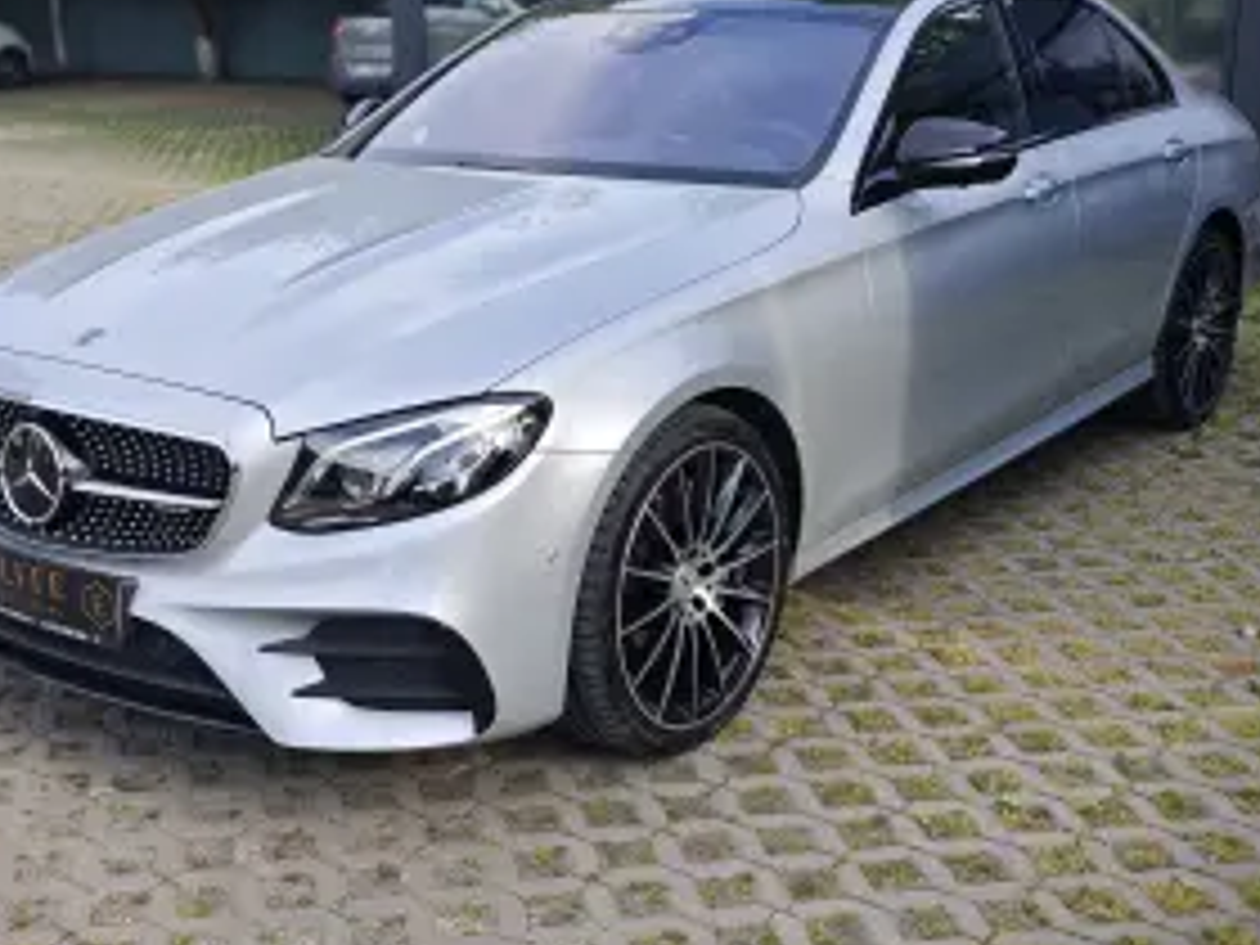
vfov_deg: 32.1
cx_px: 554
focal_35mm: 45
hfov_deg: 42.0
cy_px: 392
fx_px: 1638
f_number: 1.4
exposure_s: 1/689
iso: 50
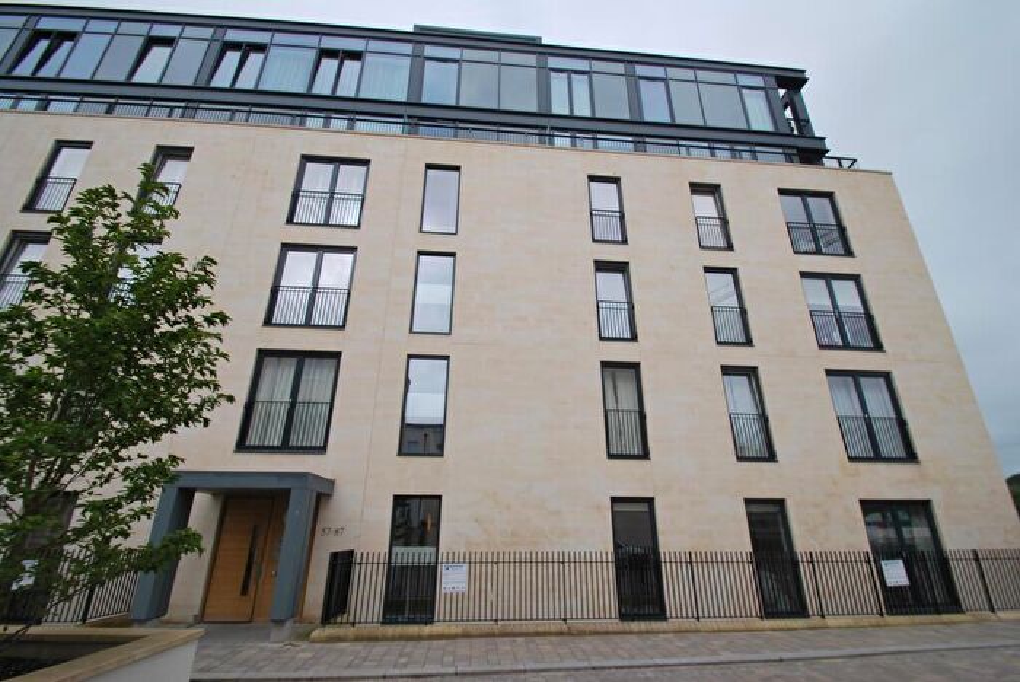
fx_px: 425
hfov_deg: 100.3
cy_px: 341
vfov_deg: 77.4
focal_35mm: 15
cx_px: 510
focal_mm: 10
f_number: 8
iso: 100
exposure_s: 1/250
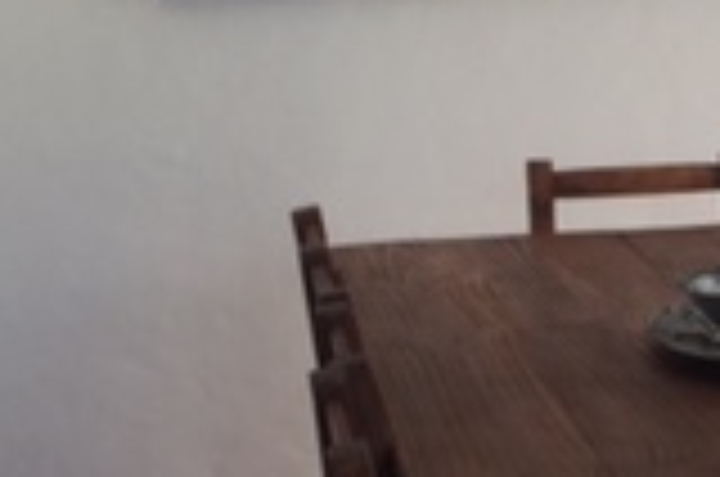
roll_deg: +0.7
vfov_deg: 11.3
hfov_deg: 16.8
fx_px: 2415
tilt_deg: -12.0
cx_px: 630
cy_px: 333
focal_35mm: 121
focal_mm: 4.15
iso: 32
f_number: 2.2
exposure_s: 1/173
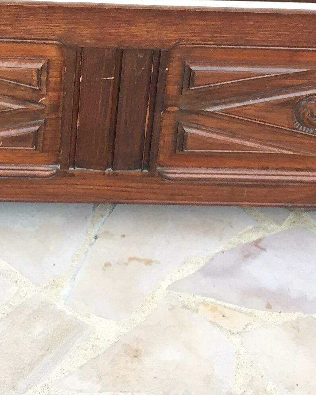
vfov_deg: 19.8
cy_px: -21
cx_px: 111
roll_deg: +4.1
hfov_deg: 16.5
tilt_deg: -35.2
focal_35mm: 93
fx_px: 1087
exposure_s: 1/40
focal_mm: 4.15
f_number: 2.2
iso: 32
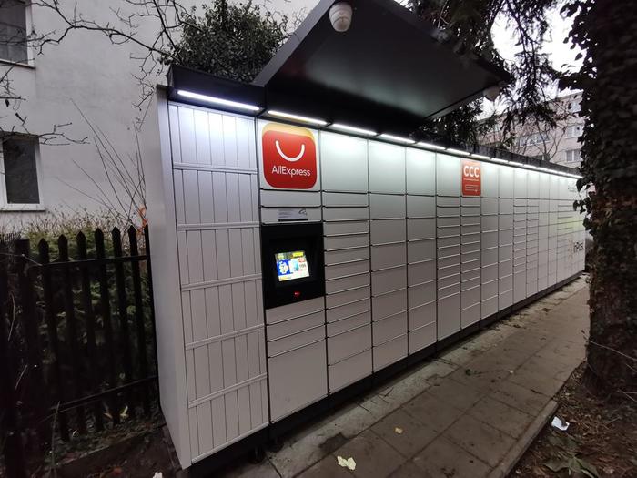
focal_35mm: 16
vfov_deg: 78.1
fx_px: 294
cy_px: 239
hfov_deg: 94.5
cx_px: 318
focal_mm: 2.35
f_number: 2.2
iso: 250
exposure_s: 1/33.3
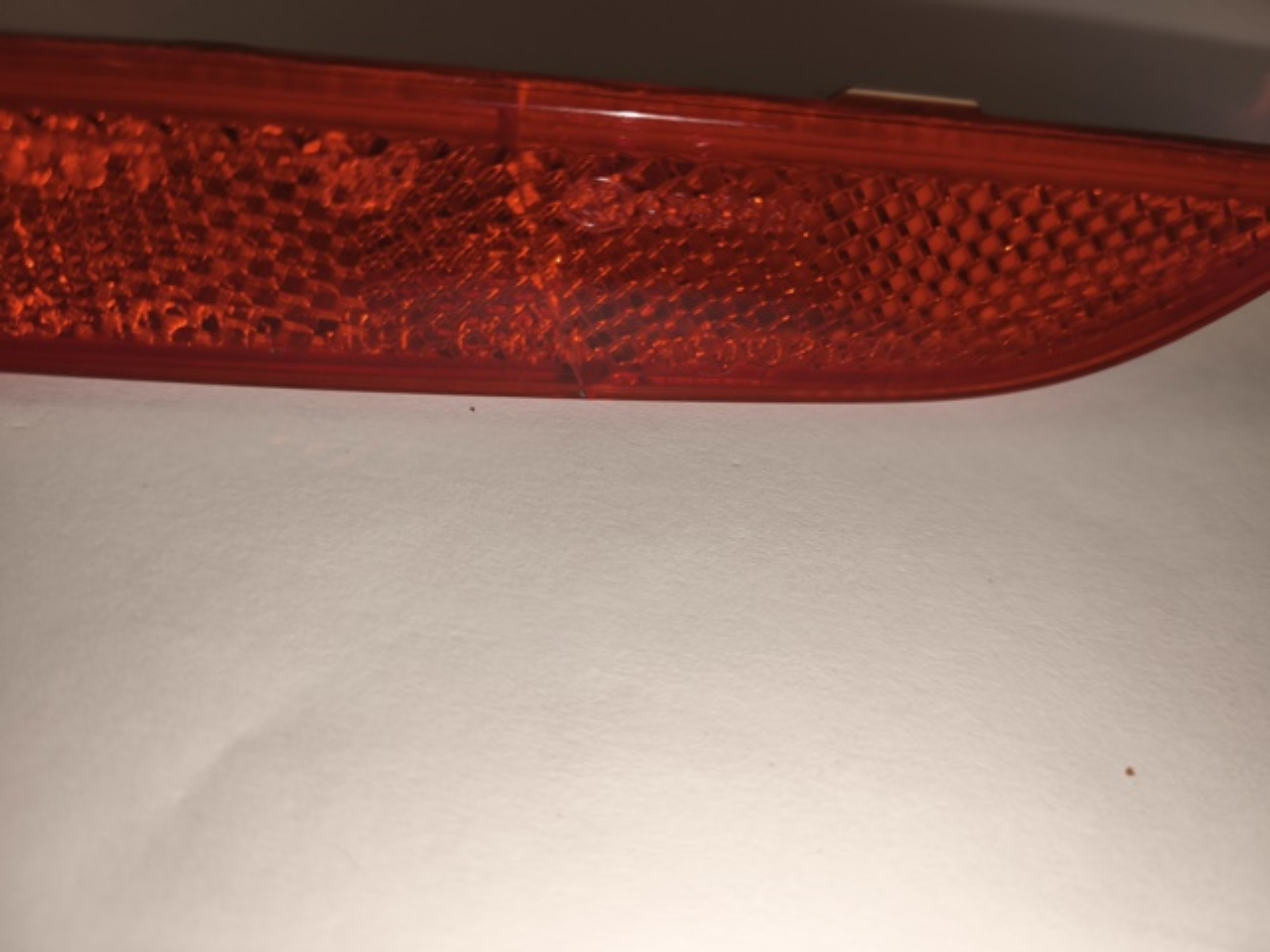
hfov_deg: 73.9
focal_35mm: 23
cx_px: 635
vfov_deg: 58.9
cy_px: 476
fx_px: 844
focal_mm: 5.35
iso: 80
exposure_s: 1/166
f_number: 1.7
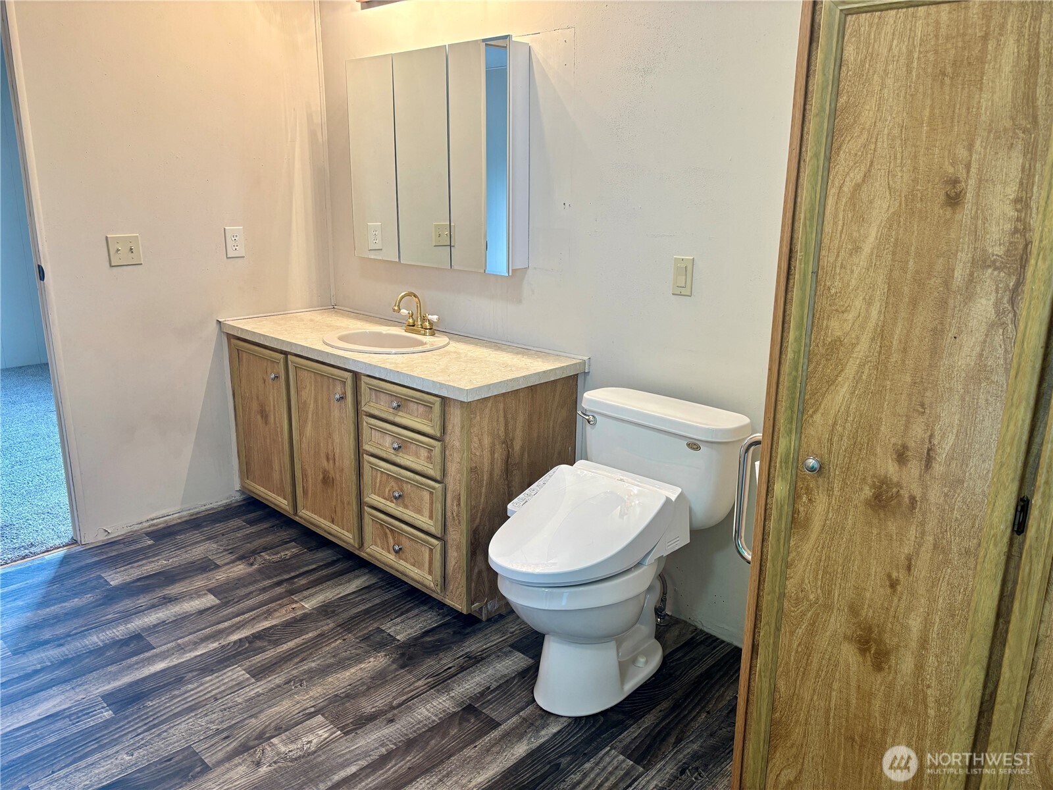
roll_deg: -0.1
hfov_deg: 67.3
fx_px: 791
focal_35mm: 26
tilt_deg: -14.9
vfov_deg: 53.1
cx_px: 526
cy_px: 395
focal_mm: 5.96
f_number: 1.6
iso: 100
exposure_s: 1/120
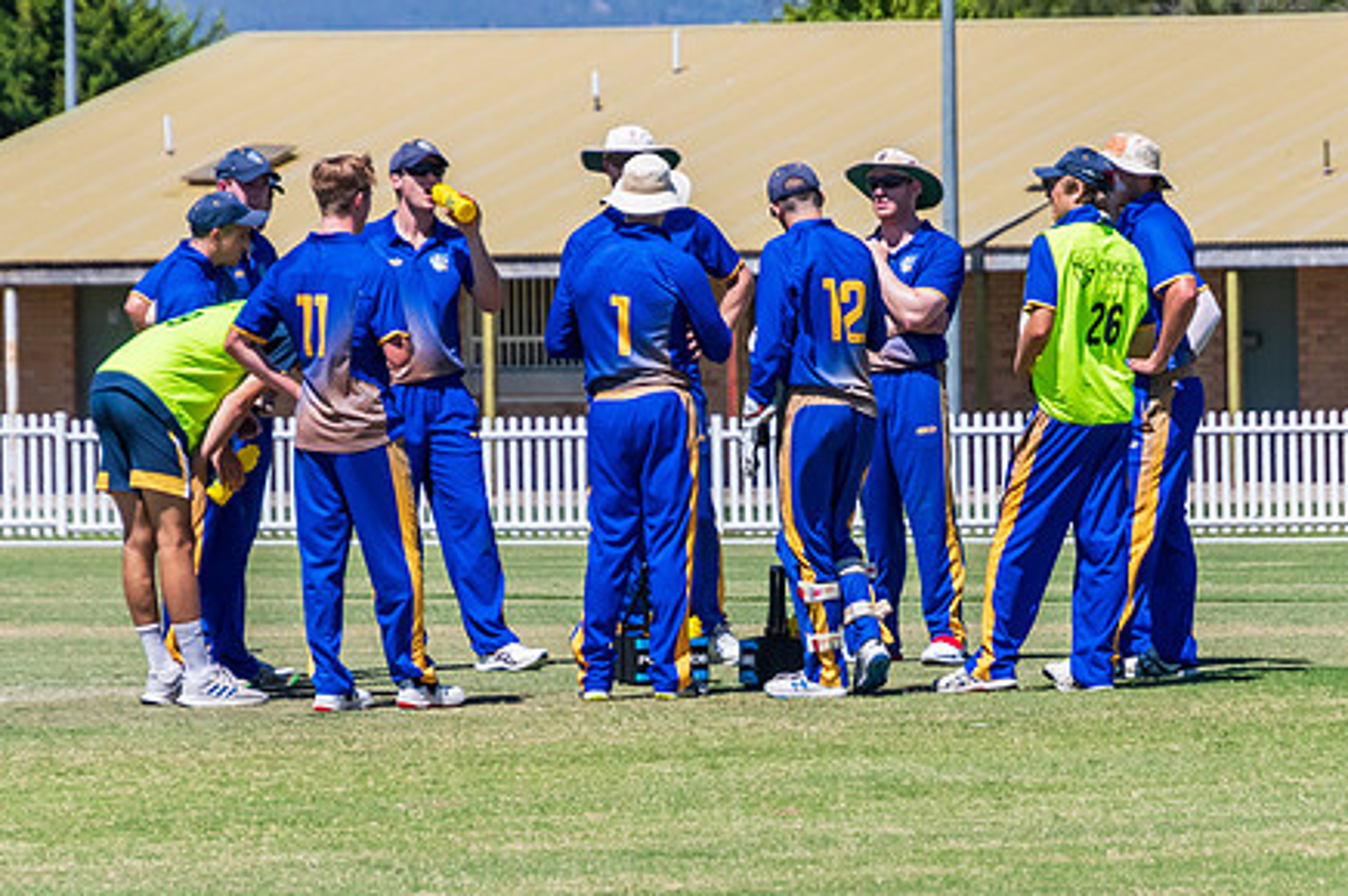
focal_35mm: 574
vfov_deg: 2.4
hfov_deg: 3.6
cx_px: 750
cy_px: 546
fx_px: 21476
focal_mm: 220
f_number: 6.3
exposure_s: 1/2500
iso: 400
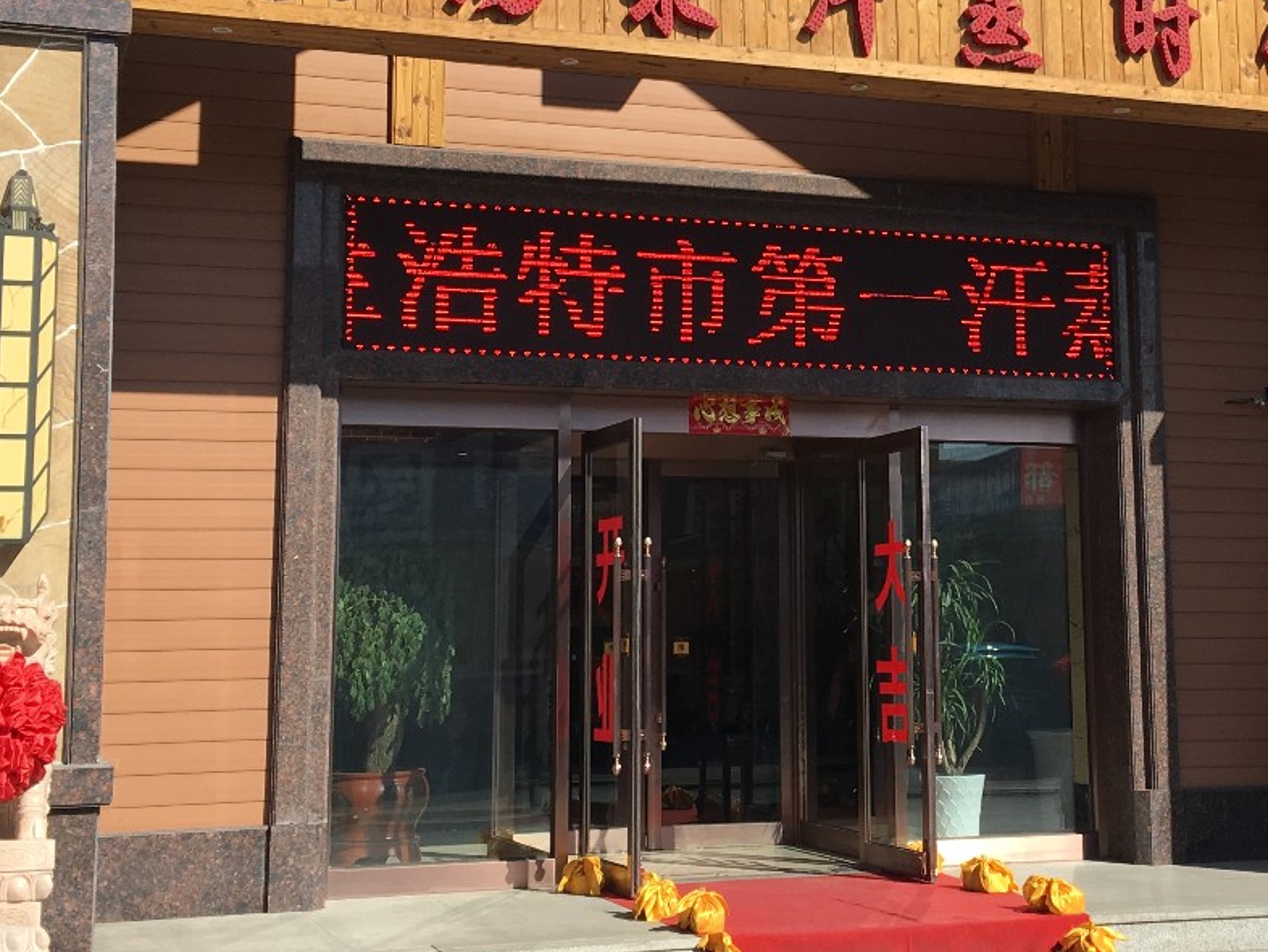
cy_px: 311
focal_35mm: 59
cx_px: 811
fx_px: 2162
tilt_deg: +9.4
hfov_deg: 32.5
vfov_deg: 24.7
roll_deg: +0.3
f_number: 2.2
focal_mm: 4.15
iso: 25
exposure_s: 1/1350
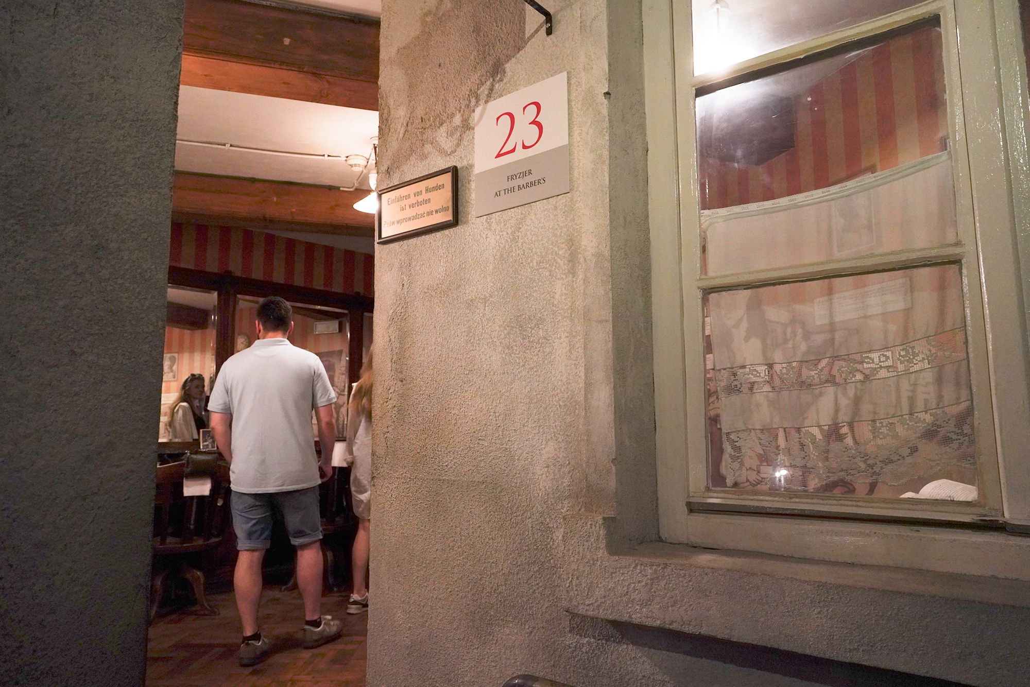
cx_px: 515
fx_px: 687
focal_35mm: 24
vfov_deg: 53.1
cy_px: 344
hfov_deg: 73.7
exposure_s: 1/80
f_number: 6.3
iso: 3200
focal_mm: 24
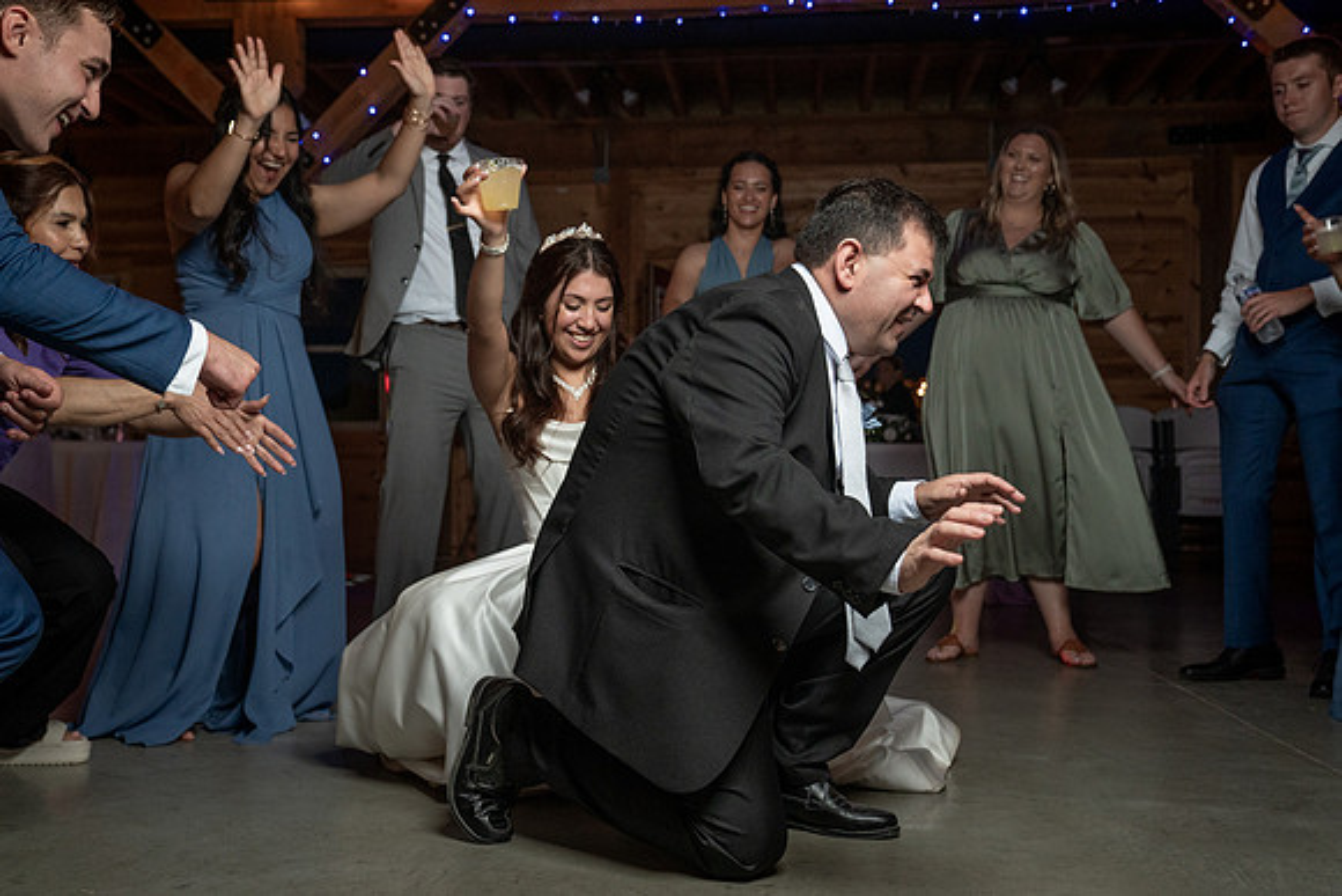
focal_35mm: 41
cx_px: 632
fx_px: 1541
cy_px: 458
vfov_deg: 32.4
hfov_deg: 47.0
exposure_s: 1/200
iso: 2000
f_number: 4
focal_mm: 37
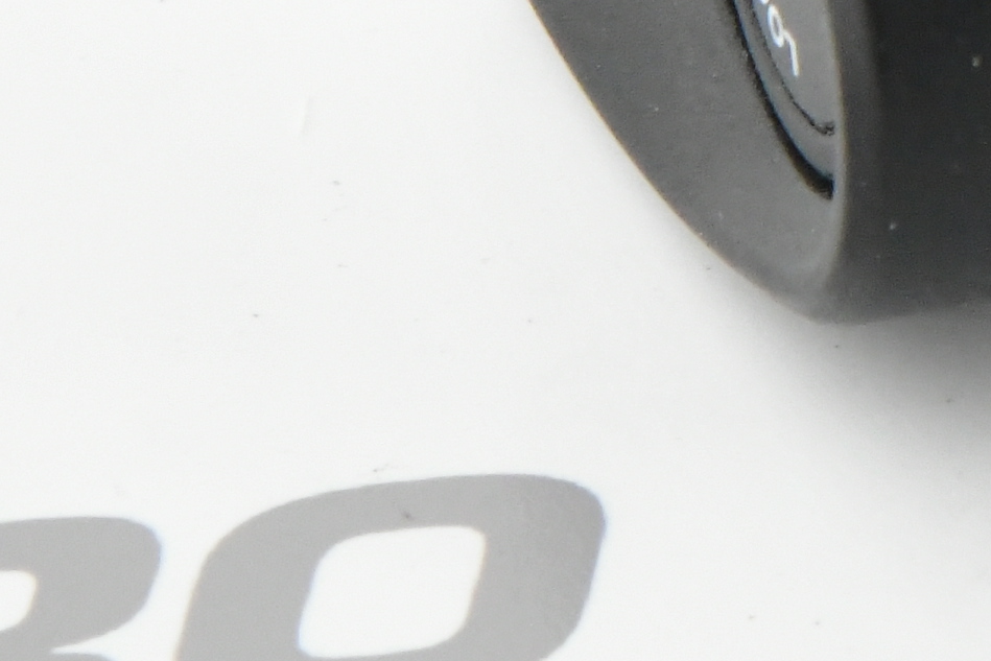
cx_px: 2874
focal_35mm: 783
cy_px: -961
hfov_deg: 2.6
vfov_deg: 1.8
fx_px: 21556
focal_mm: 120
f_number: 13
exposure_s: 1/160
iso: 2500
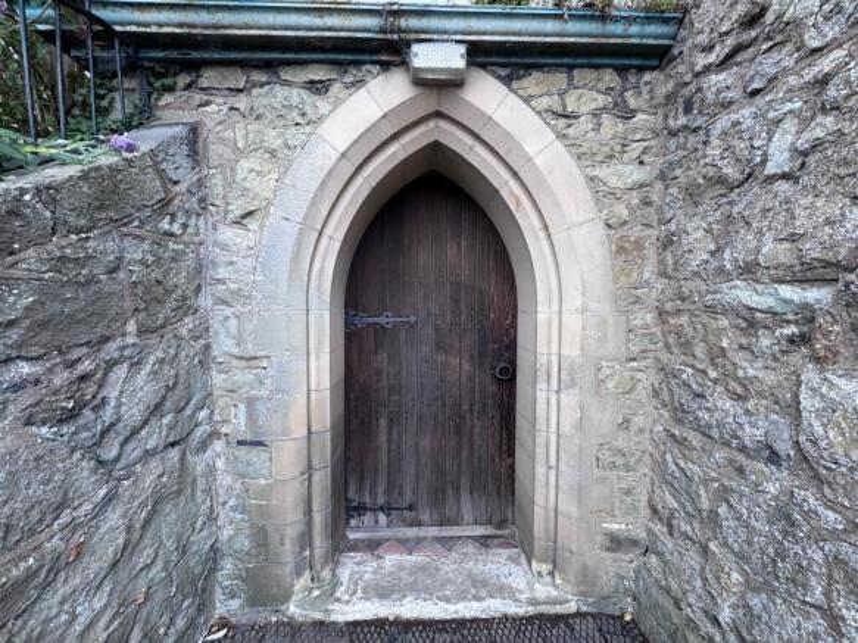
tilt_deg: -0.9
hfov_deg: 102.1
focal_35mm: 14
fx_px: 347
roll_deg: -0.7
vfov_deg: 85.7
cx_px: 429
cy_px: 322
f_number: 2.2
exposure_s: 1/137
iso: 40
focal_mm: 2.22
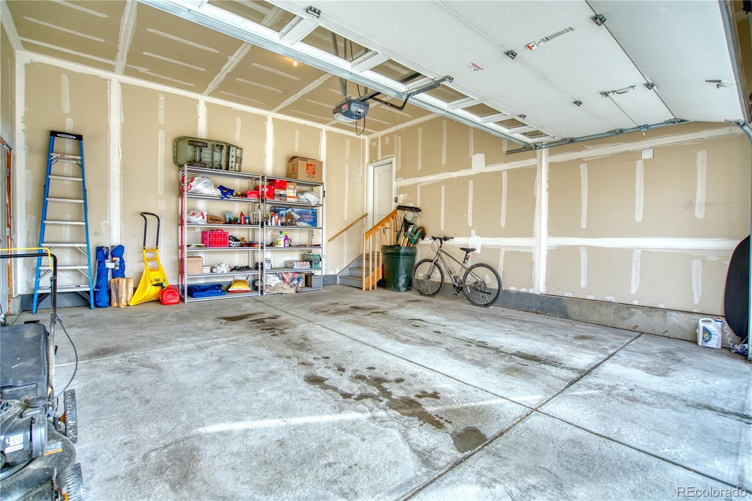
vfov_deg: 73.7
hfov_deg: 96.7
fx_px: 334
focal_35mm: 16
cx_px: 376
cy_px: 250
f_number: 4
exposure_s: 1/400
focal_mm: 16
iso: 500
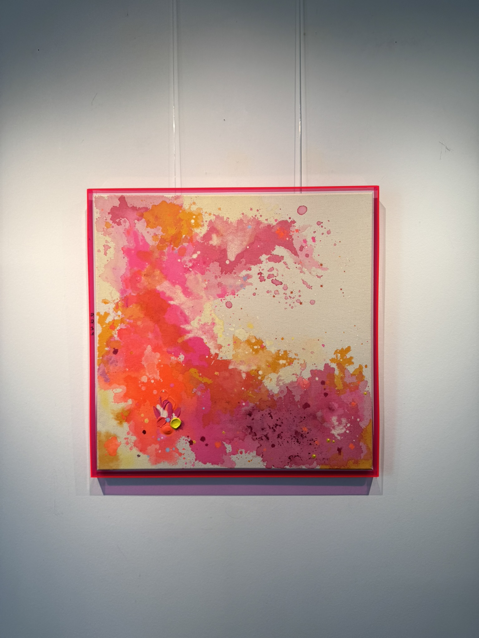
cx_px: 240
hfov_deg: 56.8
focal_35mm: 24
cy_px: 319
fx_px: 443
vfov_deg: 71.6
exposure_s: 1/175
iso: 64
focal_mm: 6.76
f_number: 1.78
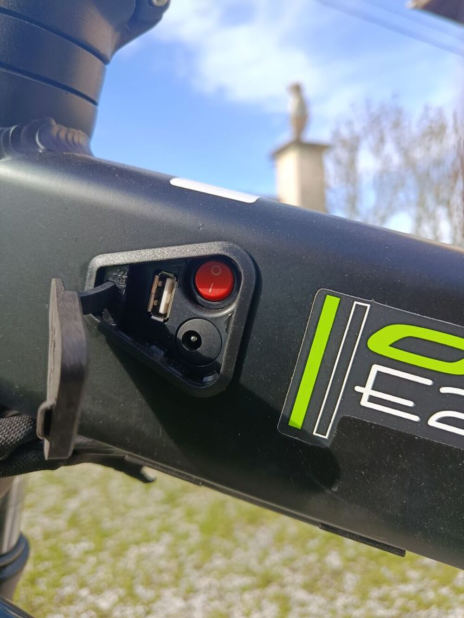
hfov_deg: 56.8
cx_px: 232
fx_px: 429
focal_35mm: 24
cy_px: 309
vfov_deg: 71.6
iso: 50
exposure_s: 1/173
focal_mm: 5.24
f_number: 1.7
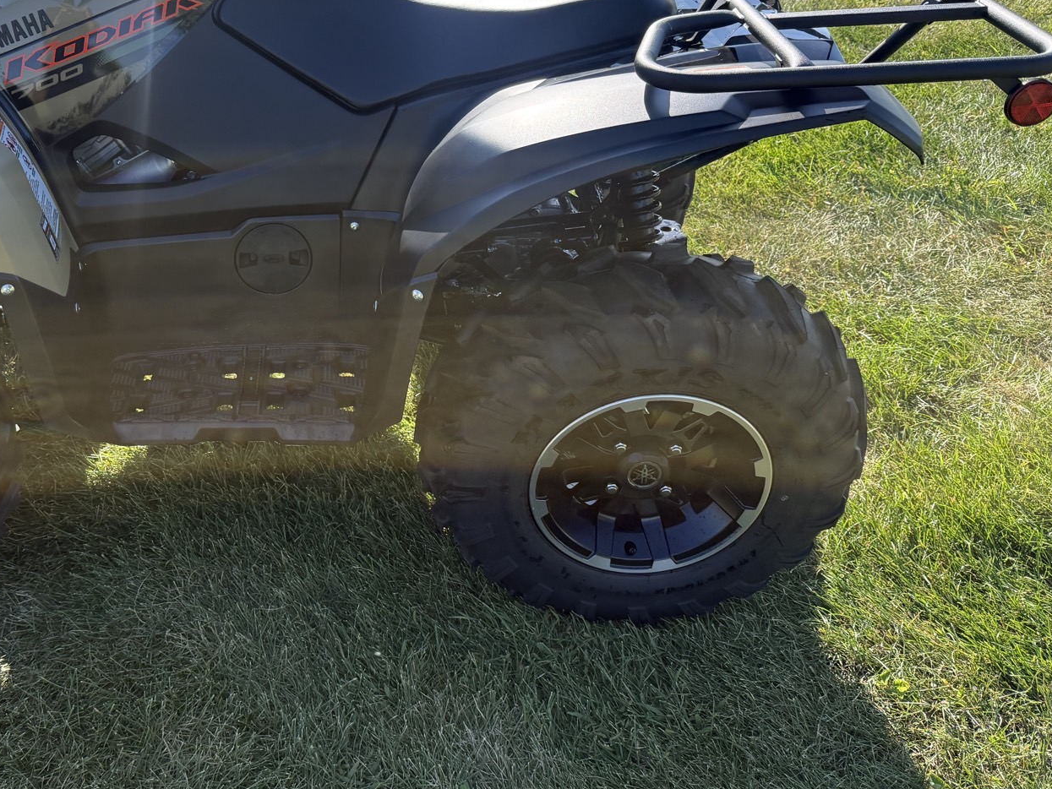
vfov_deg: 38.4
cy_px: 282
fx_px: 1125
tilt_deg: -29.1
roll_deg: +0.2
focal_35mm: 37
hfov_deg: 48.3
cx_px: 272
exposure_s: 1/1585
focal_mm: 6.76
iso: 100
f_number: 1.78
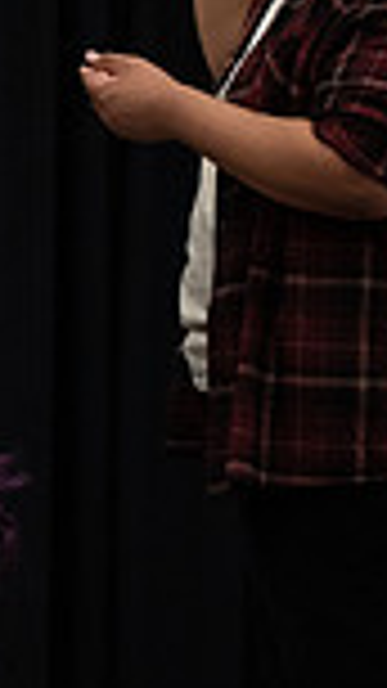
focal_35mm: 461
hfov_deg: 2.6
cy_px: 108
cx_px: -832
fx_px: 8415
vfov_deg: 4.7
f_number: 5
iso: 5000
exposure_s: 1/160
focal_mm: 116
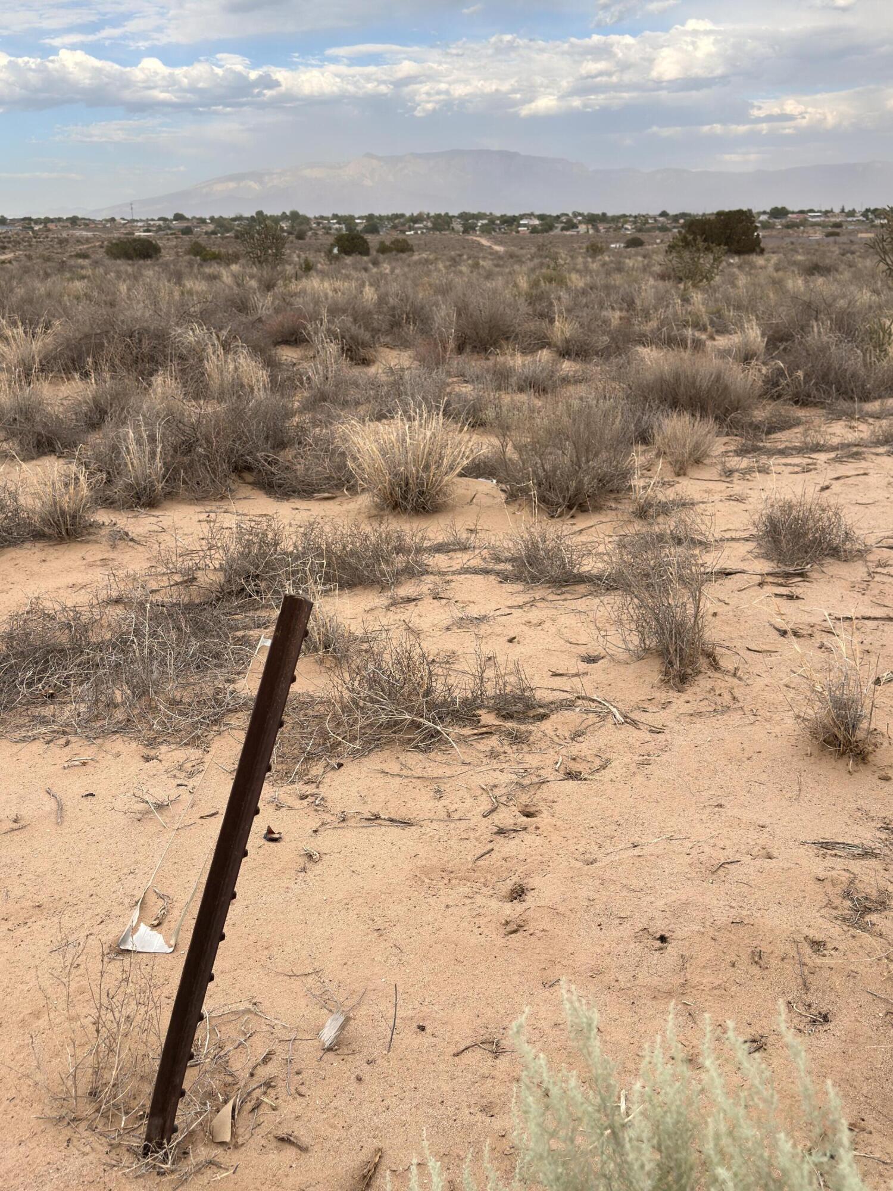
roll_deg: +1.8
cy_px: 596
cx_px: 446
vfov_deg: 52.6
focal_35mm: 35
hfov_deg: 40.7
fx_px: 1204
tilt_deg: -18.6
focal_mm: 6.76
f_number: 1.78
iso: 80
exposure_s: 1/1715
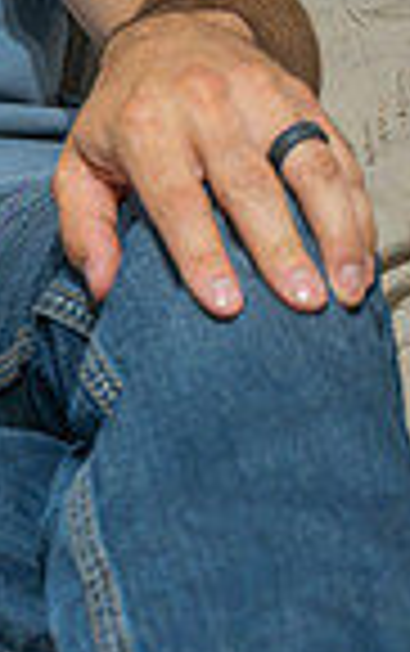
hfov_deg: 5.2
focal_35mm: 238
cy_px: -127
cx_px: -906
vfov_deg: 8.7
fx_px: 4242
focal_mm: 56
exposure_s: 1/320
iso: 3200
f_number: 4
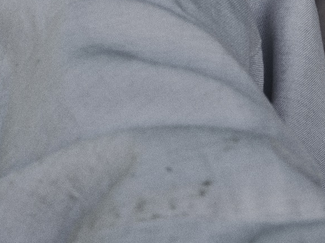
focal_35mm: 359
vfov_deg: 4.1
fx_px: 3369
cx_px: 369
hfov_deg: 5.5
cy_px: -51
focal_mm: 120
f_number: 6.4
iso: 200
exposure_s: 1/80
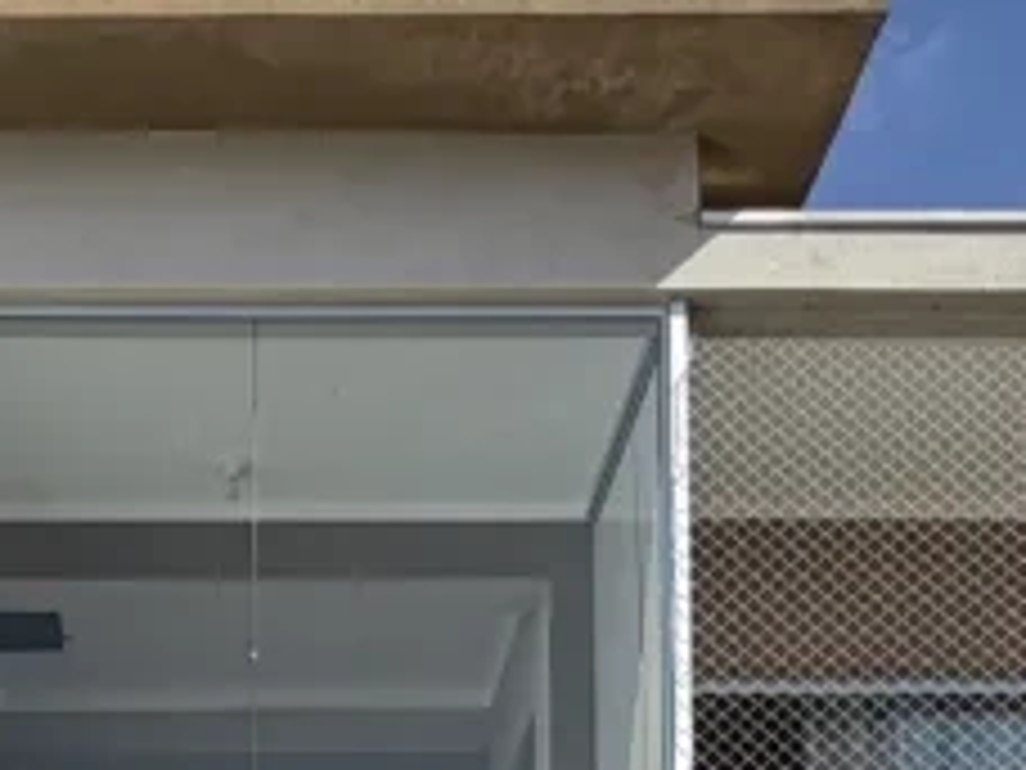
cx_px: 207
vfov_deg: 17.3
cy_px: 1517
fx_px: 1867
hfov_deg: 30.0
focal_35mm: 63
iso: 20
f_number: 2.2
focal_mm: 2.22
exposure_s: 1/901
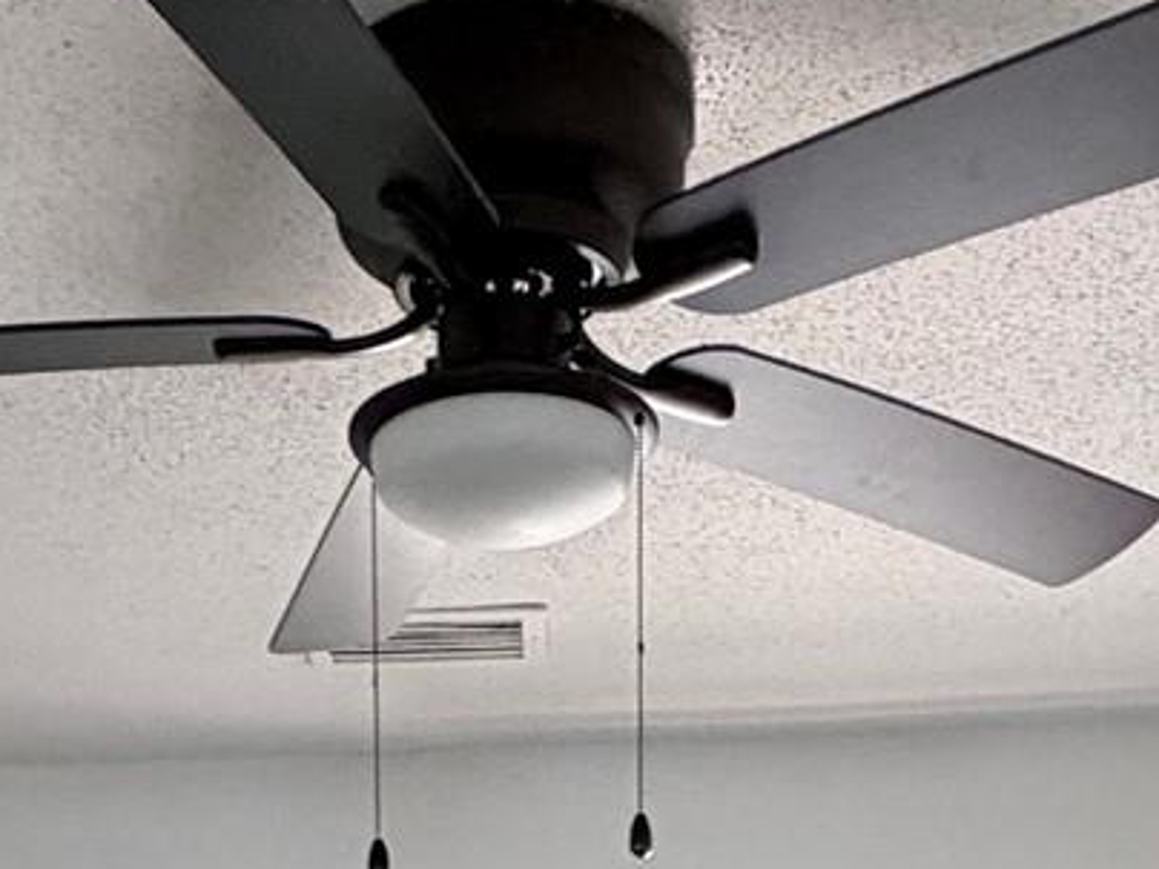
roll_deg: +0.7
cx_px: 473
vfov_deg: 16.3
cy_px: 1701
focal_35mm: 71
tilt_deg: -5.5
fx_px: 2377
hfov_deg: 27.4
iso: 500
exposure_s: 1/60
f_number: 2.2
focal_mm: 2.22
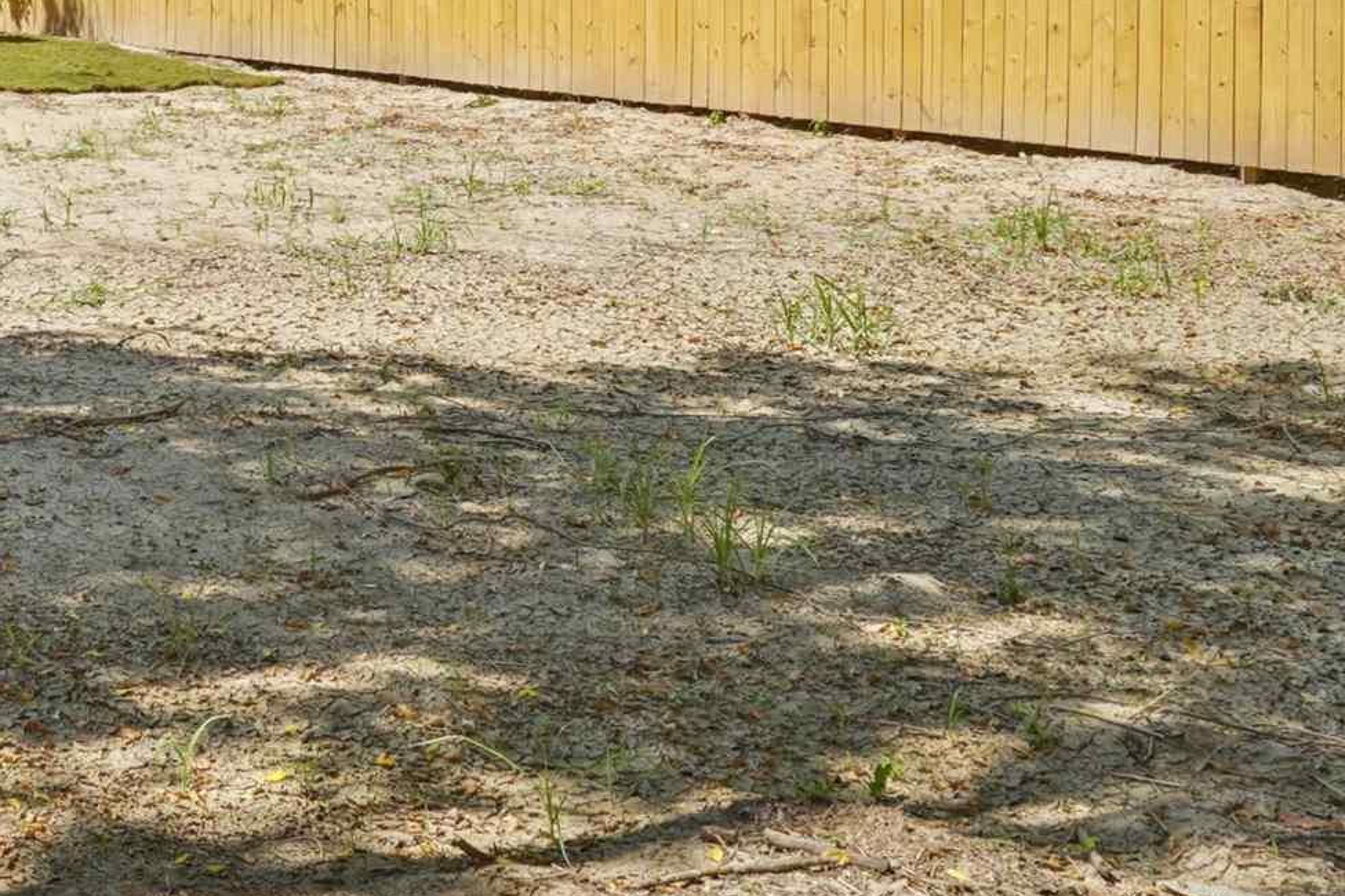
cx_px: -156
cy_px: -69
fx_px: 2354
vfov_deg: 20.6
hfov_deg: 28.7
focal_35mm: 63
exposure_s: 1/100
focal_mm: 20
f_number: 11
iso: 100
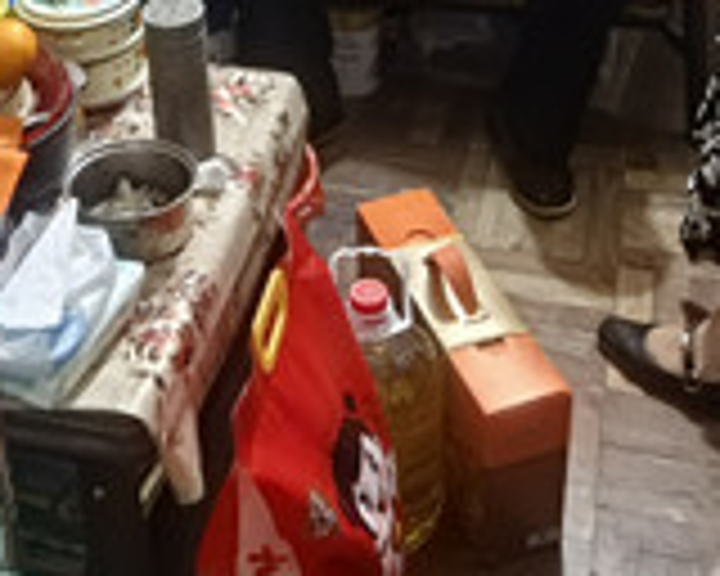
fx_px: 1236
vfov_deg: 24.1
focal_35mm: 58
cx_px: 230
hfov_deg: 32.2
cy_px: -92
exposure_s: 1/25
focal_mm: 1.95
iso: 1600
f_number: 2.2
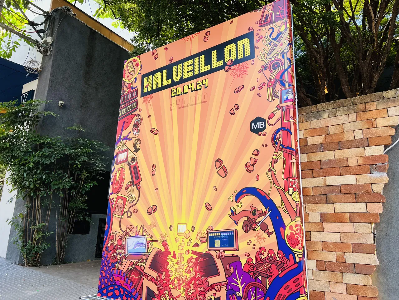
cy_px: 150
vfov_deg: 53.1
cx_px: 200
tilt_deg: +15.4
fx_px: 300
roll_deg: -0.7
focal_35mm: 26
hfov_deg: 67.3
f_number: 1.5
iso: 40
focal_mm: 5.7
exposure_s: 1/155
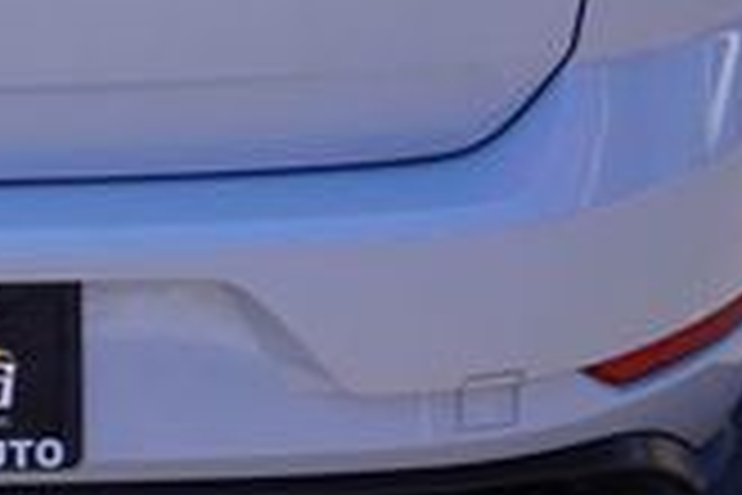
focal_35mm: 122
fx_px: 2513
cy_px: -130
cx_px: -216
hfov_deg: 16.0
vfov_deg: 11.0
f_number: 11
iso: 100
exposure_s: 1/80
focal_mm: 21
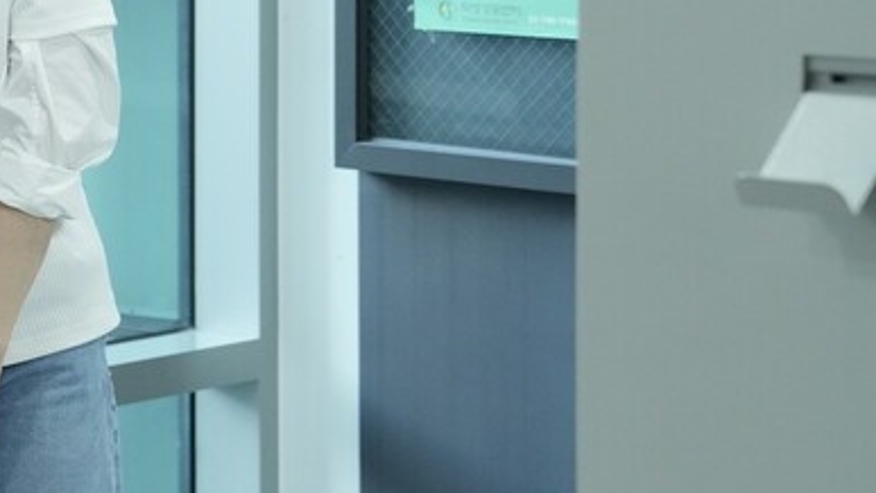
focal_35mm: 187
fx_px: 4345
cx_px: -568
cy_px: -180
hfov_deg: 10.9
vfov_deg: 6.4
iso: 2000
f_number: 4
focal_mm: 54
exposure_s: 1/160
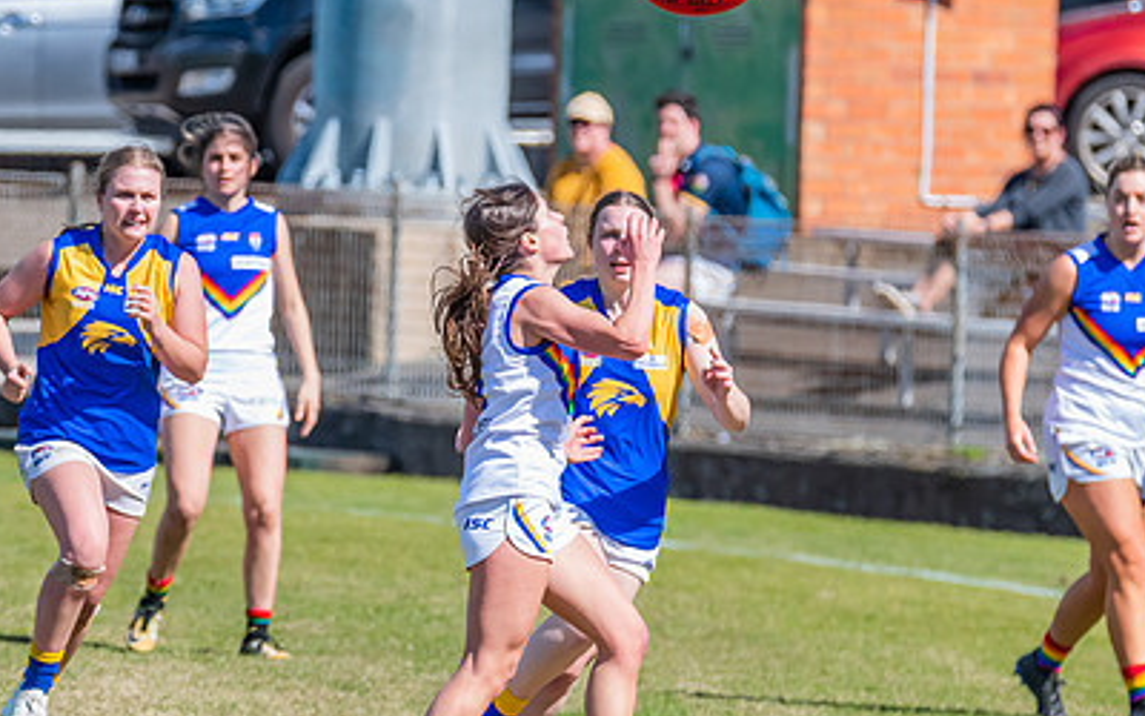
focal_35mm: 843
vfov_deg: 1.6
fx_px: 26306
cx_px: 387
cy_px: 333
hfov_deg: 2.5
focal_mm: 420
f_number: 9
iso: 800
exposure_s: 1/1600
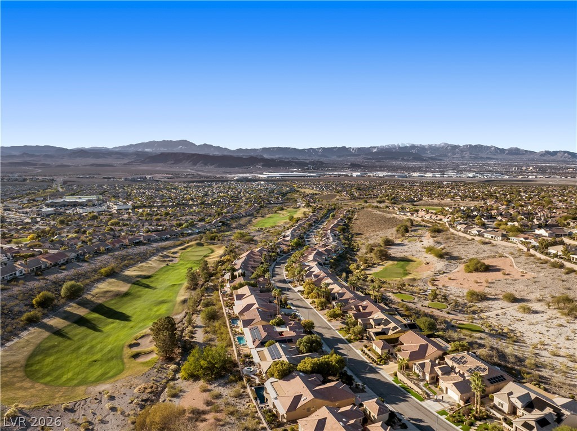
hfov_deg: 71.6
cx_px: 288
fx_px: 400
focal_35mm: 24
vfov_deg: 56.7
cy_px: 216
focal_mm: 12.29
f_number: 2.8
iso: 180
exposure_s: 1/240
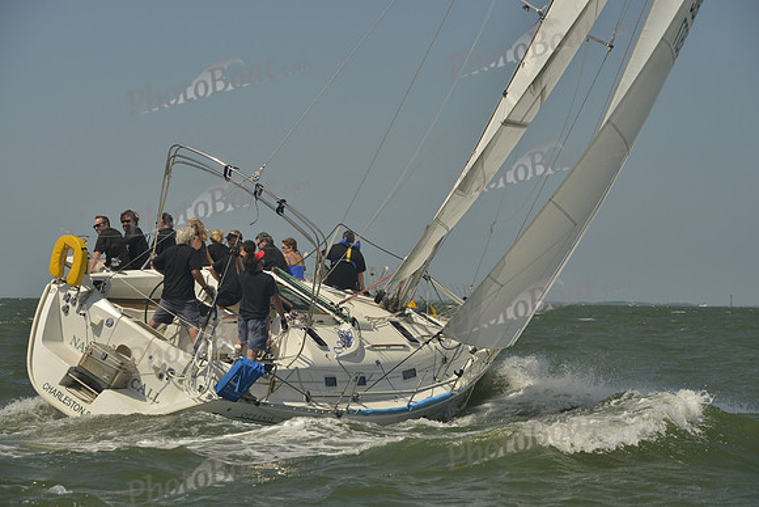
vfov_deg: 11.4
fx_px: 2530
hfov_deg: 17.1
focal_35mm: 120
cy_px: 254
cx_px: 380
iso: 280
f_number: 9
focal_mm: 120
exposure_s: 1/1000
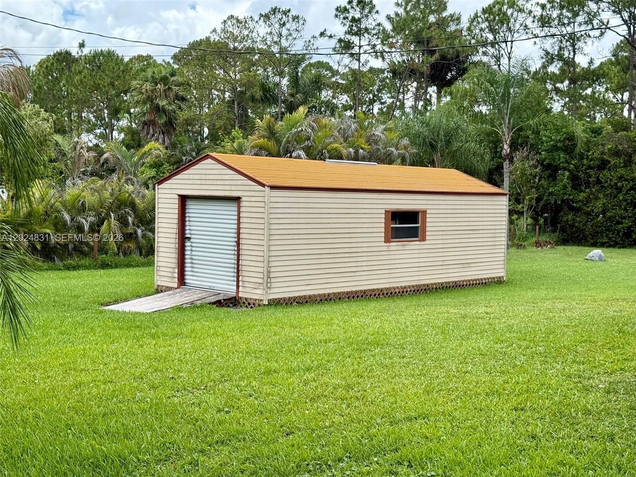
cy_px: 238
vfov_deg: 30.3
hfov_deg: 39.7
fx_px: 882
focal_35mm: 48
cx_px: 318
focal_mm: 6.76
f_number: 1.78
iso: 80
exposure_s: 1/2342
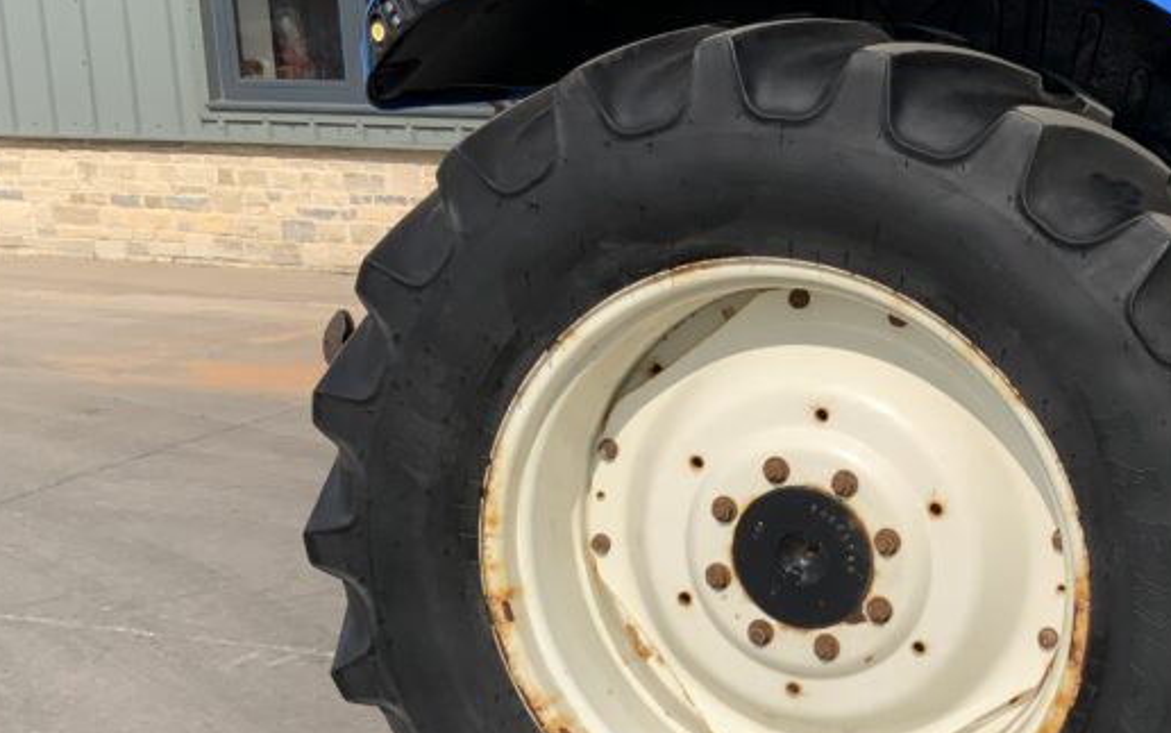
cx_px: 949
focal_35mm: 61
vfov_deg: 21.2
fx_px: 1948
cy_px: 522
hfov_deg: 32.5
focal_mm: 3
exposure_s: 1/1730
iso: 16
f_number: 1.8
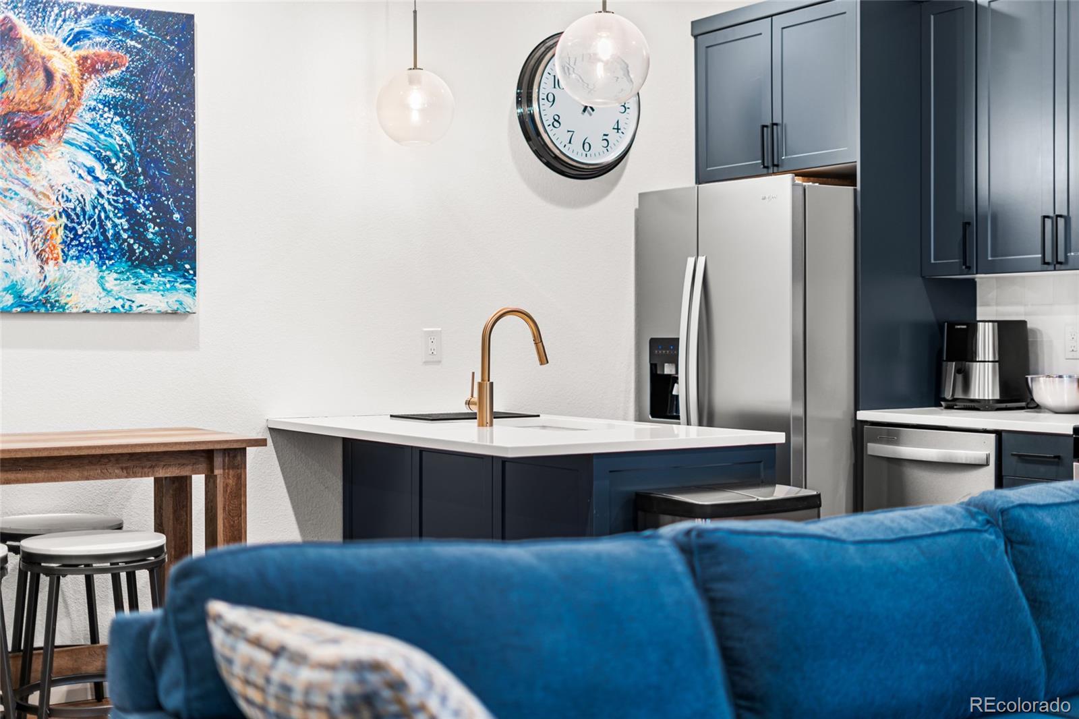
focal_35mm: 50
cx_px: 540
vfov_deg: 27.0
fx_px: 1498
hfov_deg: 39.6
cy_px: 360
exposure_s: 1/10
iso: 100
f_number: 1.8
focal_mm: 50
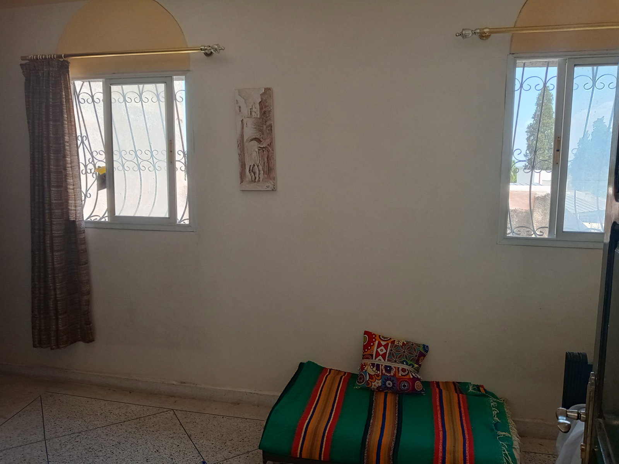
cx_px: 310
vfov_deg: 53.1
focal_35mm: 26
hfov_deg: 67.3
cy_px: 232
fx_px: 465
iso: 152
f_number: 1.8
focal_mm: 3.61
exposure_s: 1/100
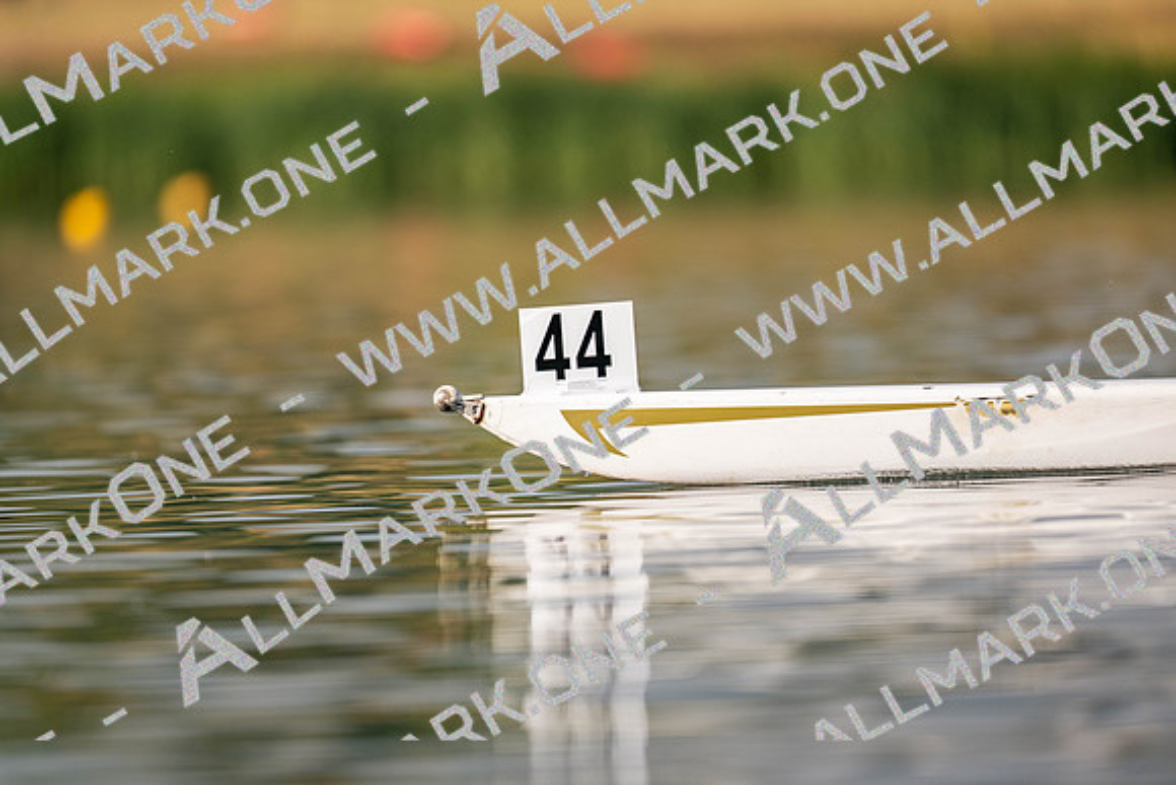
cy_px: 392
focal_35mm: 600
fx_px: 19604
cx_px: 588
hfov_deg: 3.4
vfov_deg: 2.3
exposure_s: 1/2500
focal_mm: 600
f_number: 4
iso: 110
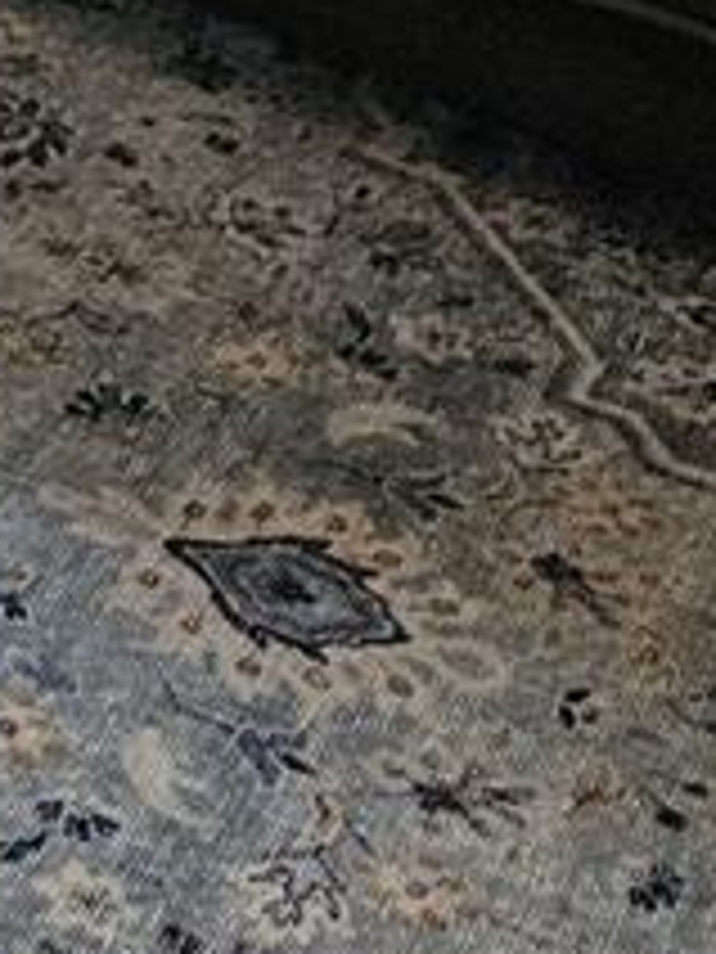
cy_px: -1246
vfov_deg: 12.4
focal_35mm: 130
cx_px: -847
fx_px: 3585
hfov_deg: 10.3
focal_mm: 5.4
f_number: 1.8
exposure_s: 1/170
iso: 500
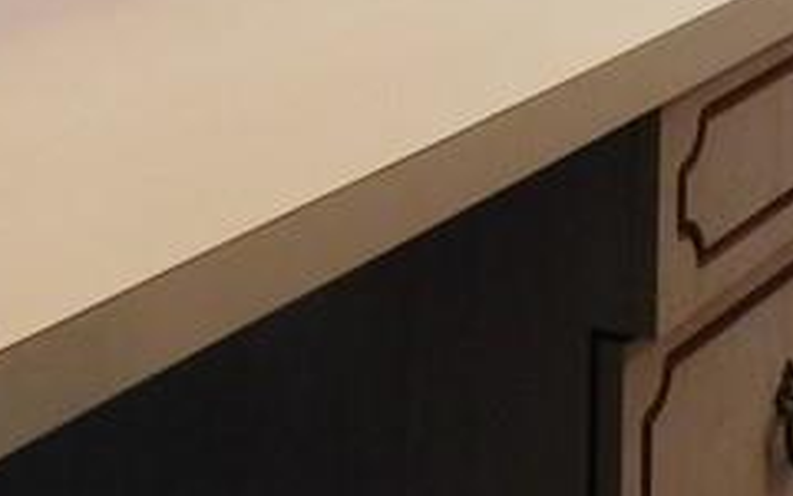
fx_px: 2248
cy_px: -499
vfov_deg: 11.4
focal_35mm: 104
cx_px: 750
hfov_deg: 19.5
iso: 400
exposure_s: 1/20
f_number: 3
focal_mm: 4
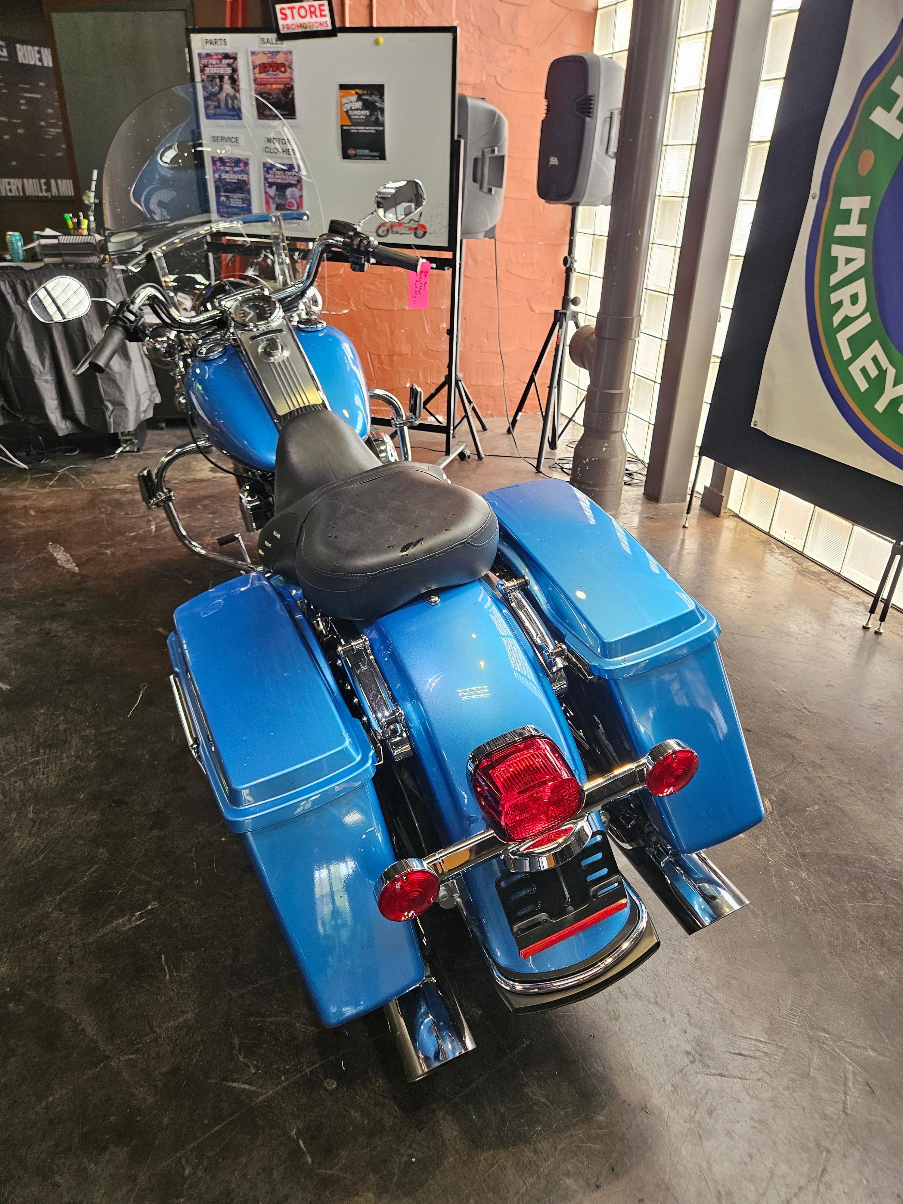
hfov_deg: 58.9
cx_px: 452
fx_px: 800
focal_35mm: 23
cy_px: 602
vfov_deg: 73.9
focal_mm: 5.4
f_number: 1.8
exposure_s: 1/180
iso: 200
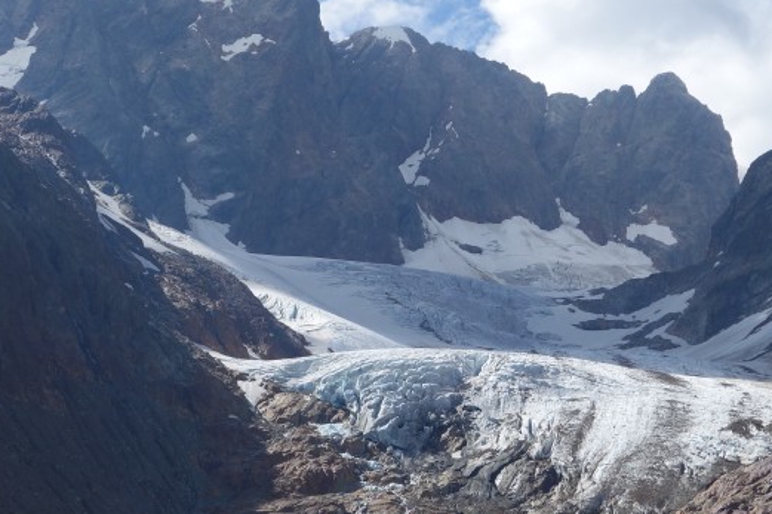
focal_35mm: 99
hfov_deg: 20.6
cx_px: 373
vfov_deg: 13.8
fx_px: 2122
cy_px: 321
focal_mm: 15.82
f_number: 5.6
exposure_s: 1/640
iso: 125
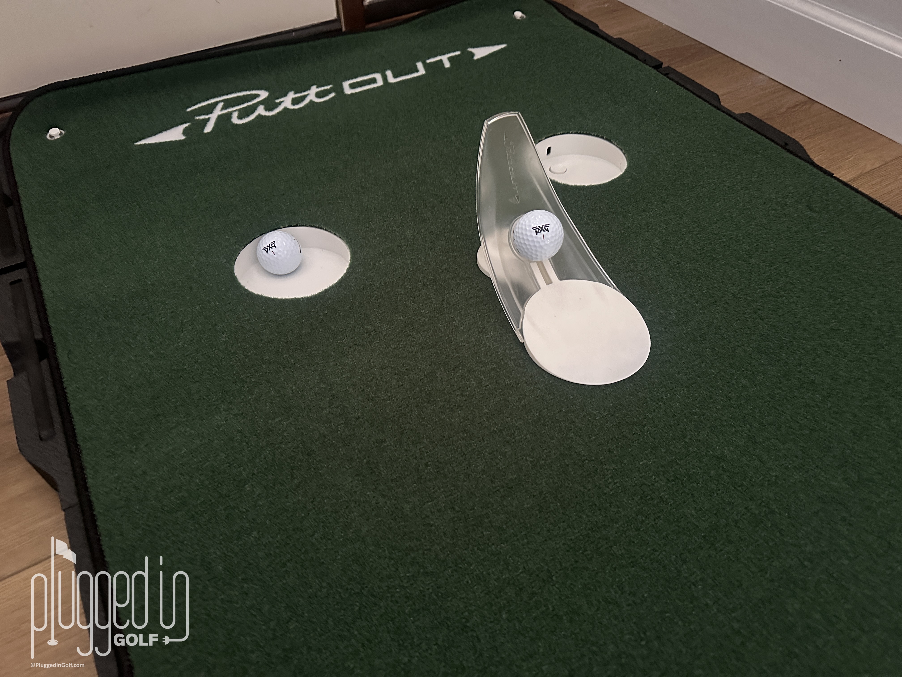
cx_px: 451
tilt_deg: -48.1
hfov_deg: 71.6
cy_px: 338
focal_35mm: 24
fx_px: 625
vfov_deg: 56.8
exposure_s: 1/32
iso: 1000
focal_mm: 6.86
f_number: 1.78
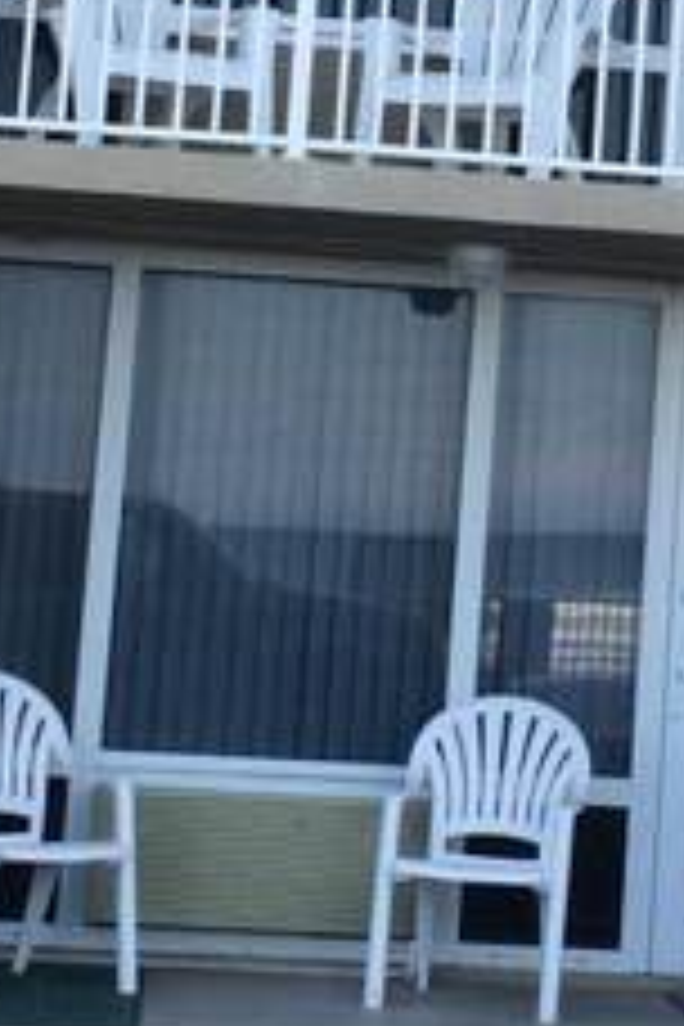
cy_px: 4
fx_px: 3619
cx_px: 540
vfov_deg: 15.8
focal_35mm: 127
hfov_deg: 10.8
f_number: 2.2
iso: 32
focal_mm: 4.15
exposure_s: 1/500
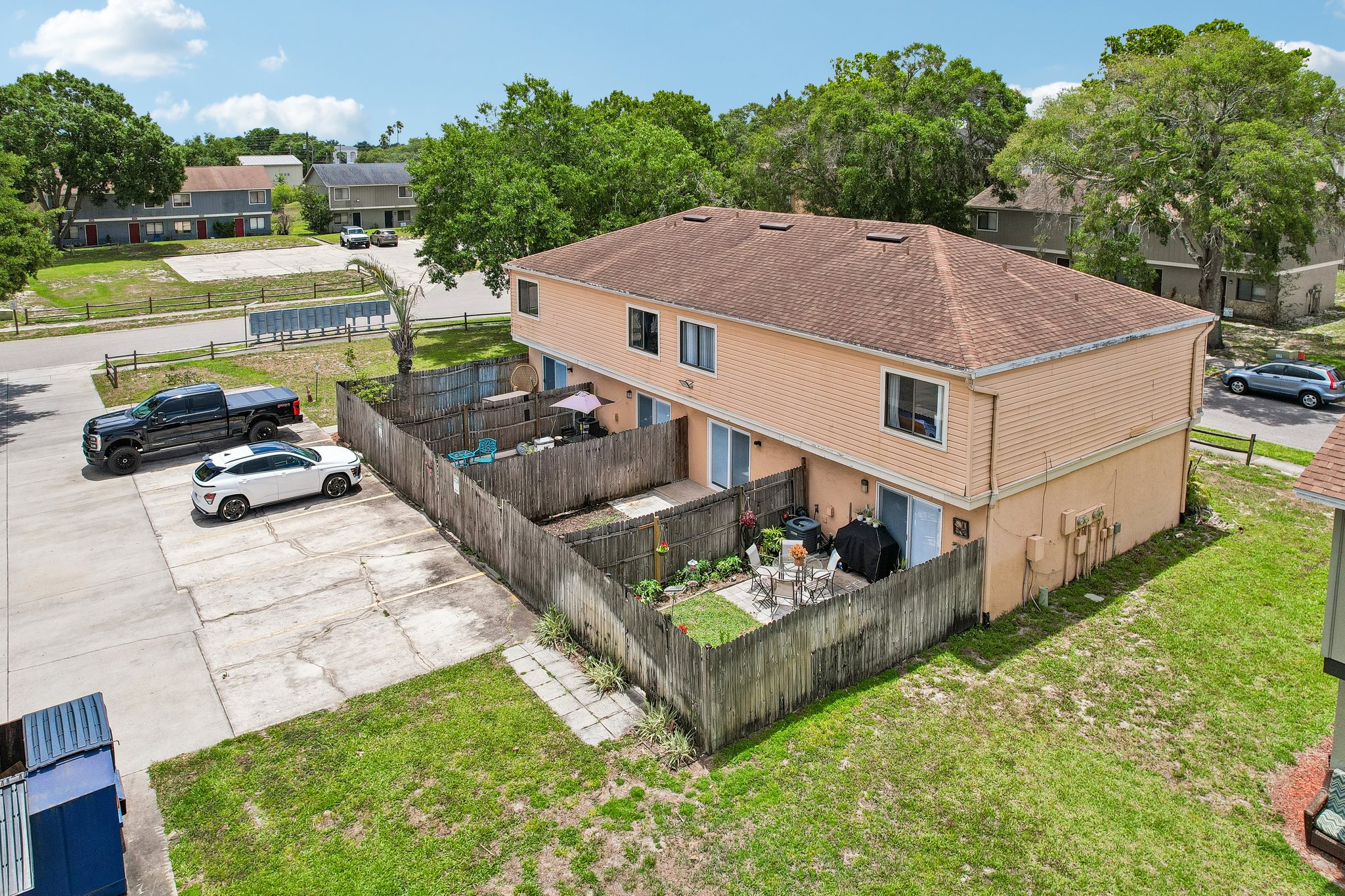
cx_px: 672
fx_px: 822
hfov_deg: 78.6
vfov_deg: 57.2
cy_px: 448
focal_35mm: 22
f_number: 2.8
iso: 140
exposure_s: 1/3000
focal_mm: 8.4
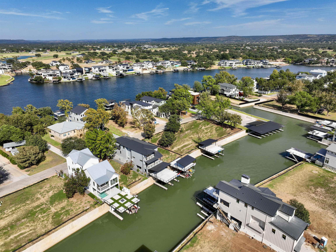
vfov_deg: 56.8
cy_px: 126
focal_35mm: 24
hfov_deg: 71.6
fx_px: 233
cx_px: 168
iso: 100
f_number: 7.1
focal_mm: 12.29
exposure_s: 1/400
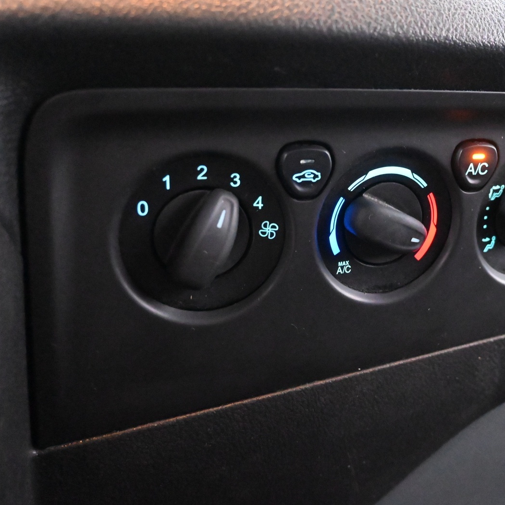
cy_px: 251
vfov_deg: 43.5
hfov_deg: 42.7
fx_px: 633
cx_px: 351
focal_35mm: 38
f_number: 3.8
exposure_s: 1/30
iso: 14400
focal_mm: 19.5
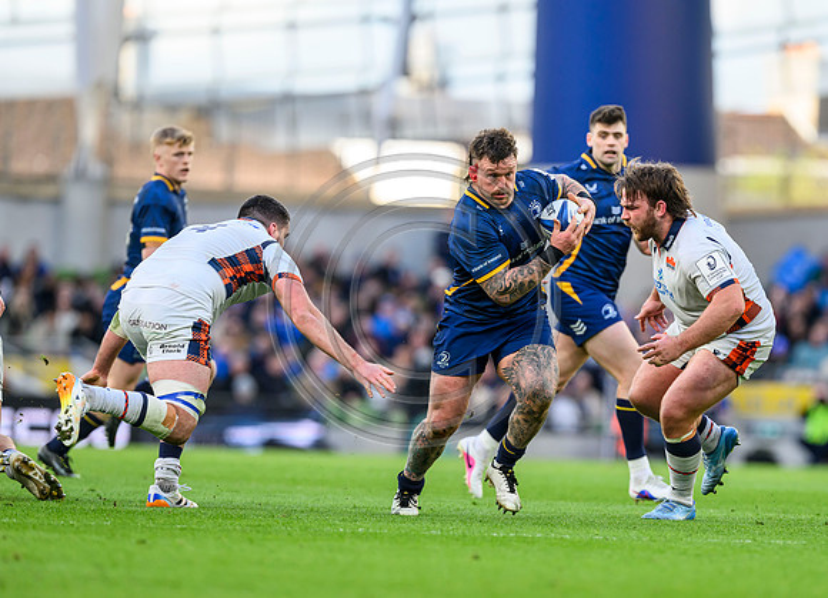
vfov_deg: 3.1
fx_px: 11214
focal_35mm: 475
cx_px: 491
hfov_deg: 4.2
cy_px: 314
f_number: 4
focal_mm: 400
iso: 1250
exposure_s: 1/1600
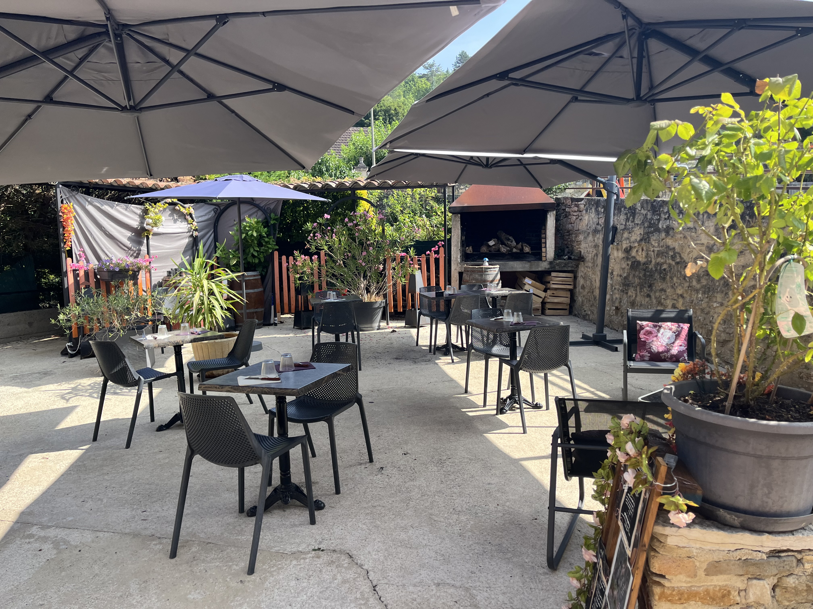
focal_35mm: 26
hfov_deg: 67.3
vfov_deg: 53.1
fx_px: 611
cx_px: 406
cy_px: 304
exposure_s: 1/951
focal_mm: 5.1
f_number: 1.6
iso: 50
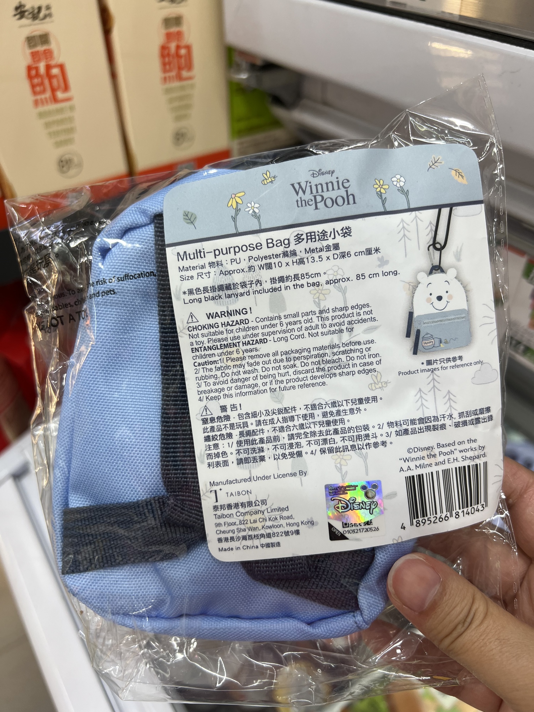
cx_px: 267
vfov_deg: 67.3
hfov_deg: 53.1
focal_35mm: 26
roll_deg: +0.0
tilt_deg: -41.9
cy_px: 356
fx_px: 535
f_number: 1.5
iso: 50
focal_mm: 5.7
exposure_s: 1/100
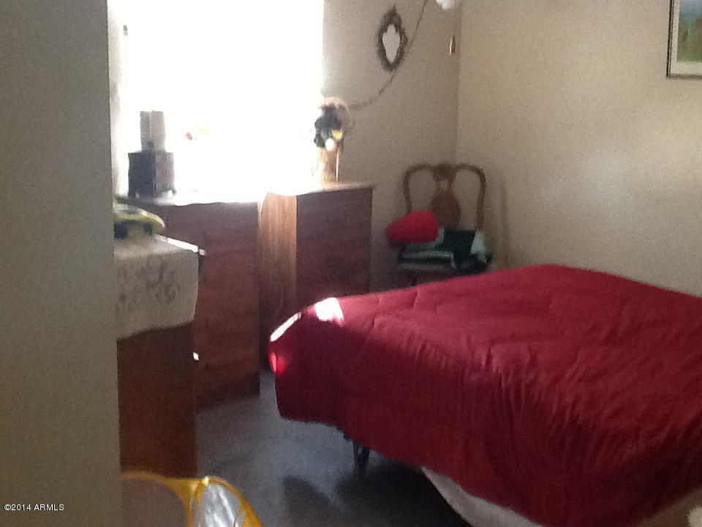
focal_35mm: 44
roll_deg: -1.9
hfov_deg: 42.9
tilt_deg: -9.5
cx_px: 351
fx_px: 892
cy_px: 264
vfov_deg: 32.9
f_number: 2.4
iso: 250
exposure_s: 1/30
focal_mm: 2.03
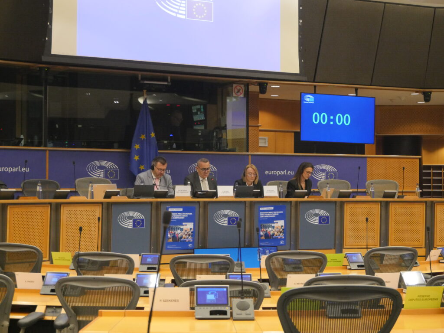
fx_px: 847
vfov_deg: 22.3
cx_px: 222
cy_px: 166
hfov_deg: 29.4
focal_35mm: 66
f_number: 5.6
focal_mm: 33
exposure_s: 1/100
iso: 2500
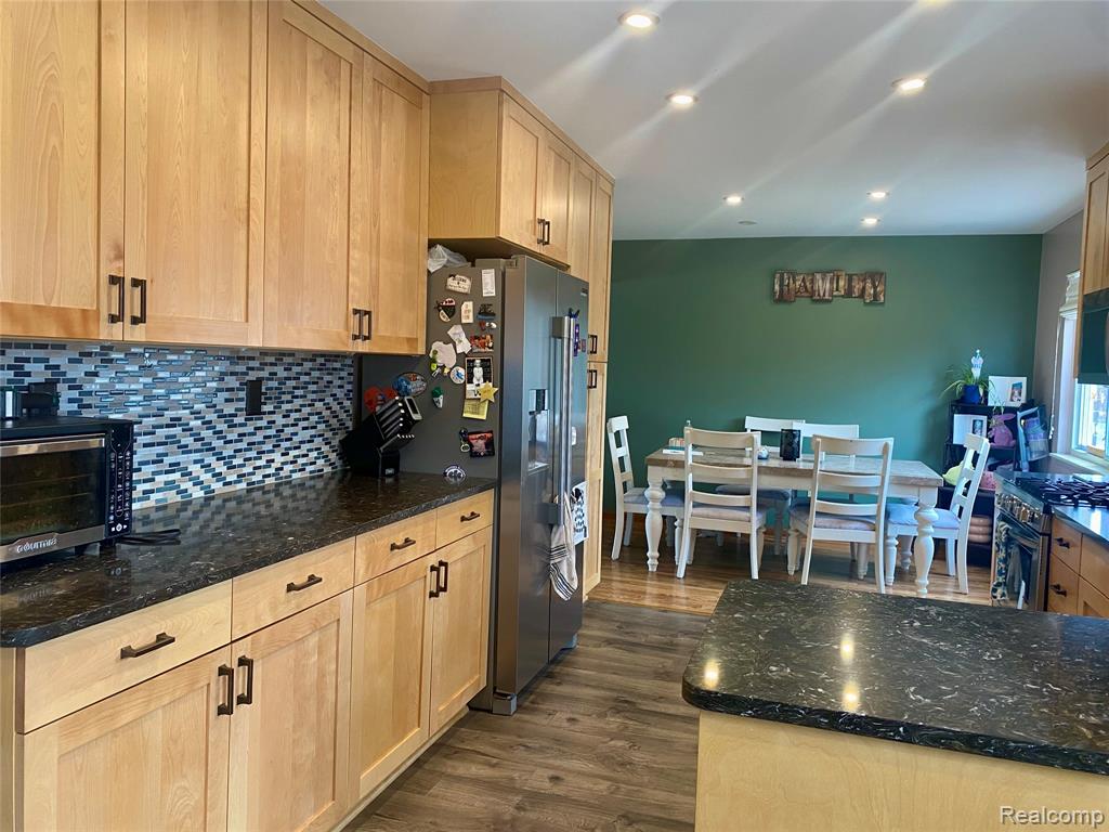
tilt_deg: -4.6
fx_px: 833
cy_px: 416
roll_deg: -1.4
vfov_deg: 53.1
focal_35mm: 26
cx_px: 554
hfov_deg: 67.3
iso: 100
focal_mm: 4.25
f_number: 1.8
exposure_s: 1/60
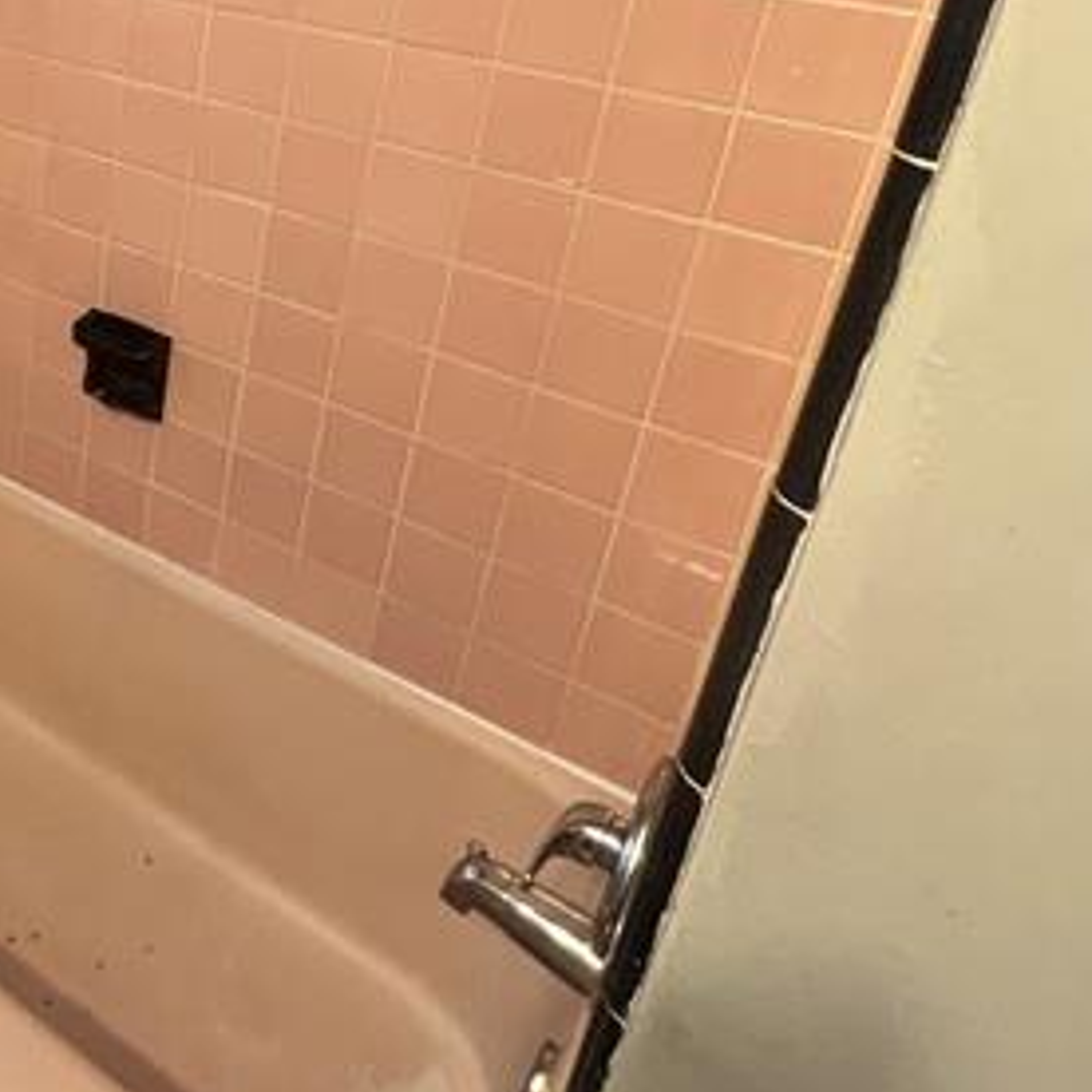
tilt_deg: -20.0
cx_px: -4
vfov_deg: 48.6
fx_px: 1142
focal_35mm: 32
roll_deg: -2.8
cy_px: 241
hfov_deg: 43.6
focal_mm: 1.57
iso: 160
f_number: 1.8
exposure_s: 1/60
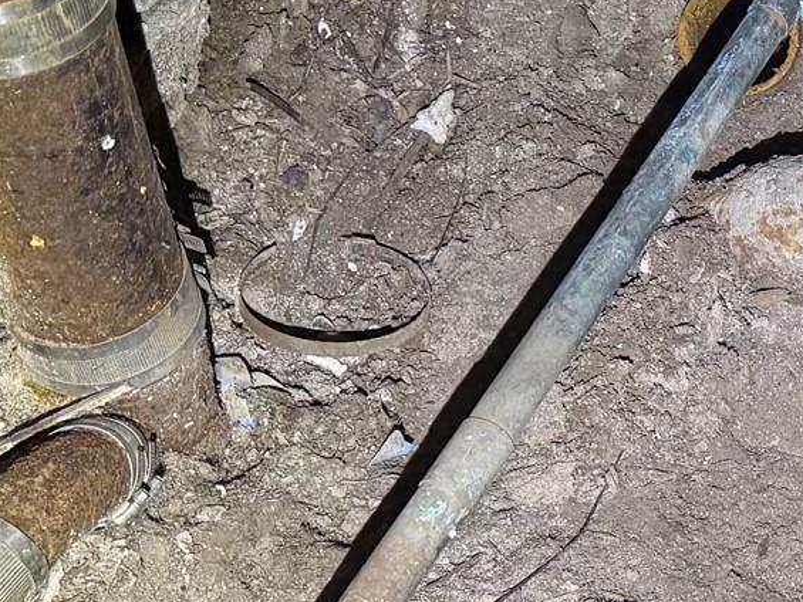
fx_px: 2019
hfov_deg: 20.0
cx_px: 1134
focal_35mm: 87
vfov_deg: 16.9
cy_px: 153
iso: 250
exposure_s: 1/60
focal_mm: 6.76
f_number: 1.78
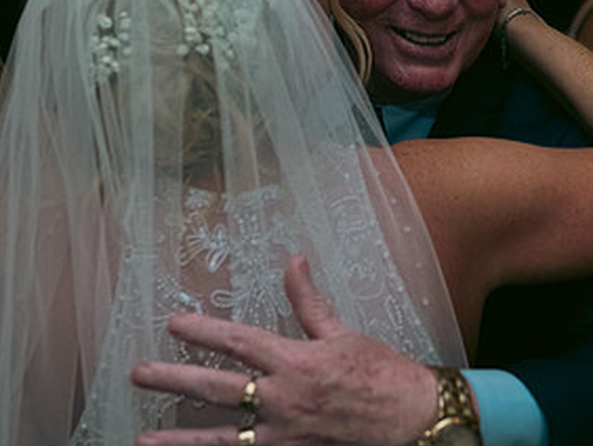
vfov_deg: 16.5
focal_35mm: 89
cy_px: 94
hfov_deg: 21.9
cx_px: 414
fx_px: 1526
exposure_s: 1/160
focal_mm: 45
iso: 800
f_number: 3.5
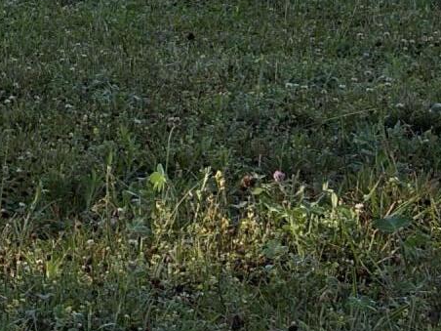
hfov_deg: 8.6
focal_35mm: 230
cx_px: 220
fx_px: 2930
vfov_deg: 6.3
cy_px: -268
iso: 32
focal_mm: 5.96
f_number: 1.6
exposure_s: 1/1484
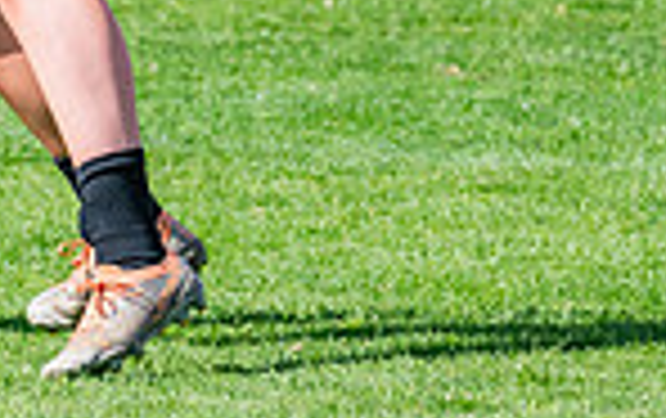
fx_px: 20069
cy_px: -368
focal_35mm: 1104
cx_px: -119
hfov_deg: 1.9
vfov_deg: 1.2
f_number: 8
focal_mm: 220
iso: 800
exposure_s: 1/1600
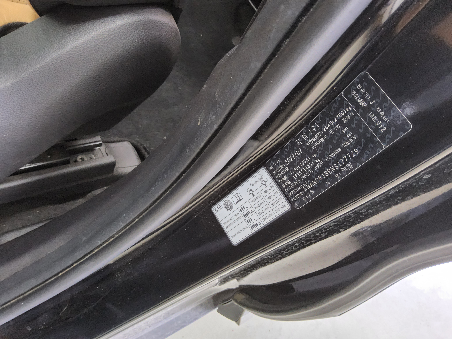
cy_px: 170
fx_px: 326
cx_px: 226
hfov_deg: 69.4
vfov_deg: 54.9
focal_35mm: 25
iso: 640
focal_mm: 3.08
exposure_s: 1/60
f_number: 2
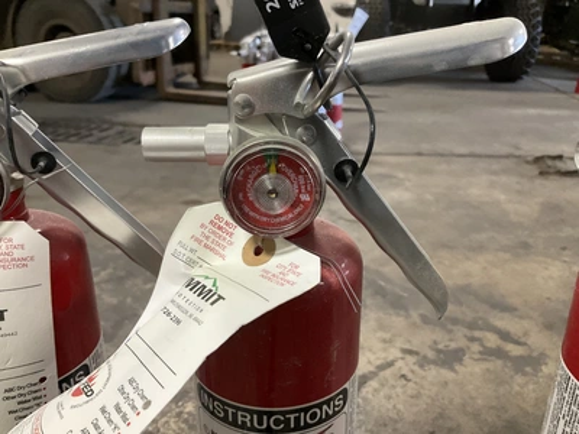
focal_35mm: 29
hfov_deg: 61.7
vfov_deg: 48.2
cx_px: 290
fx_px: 485
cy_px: 217
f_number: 1.8
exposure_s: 1/60
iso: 200
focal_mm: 3
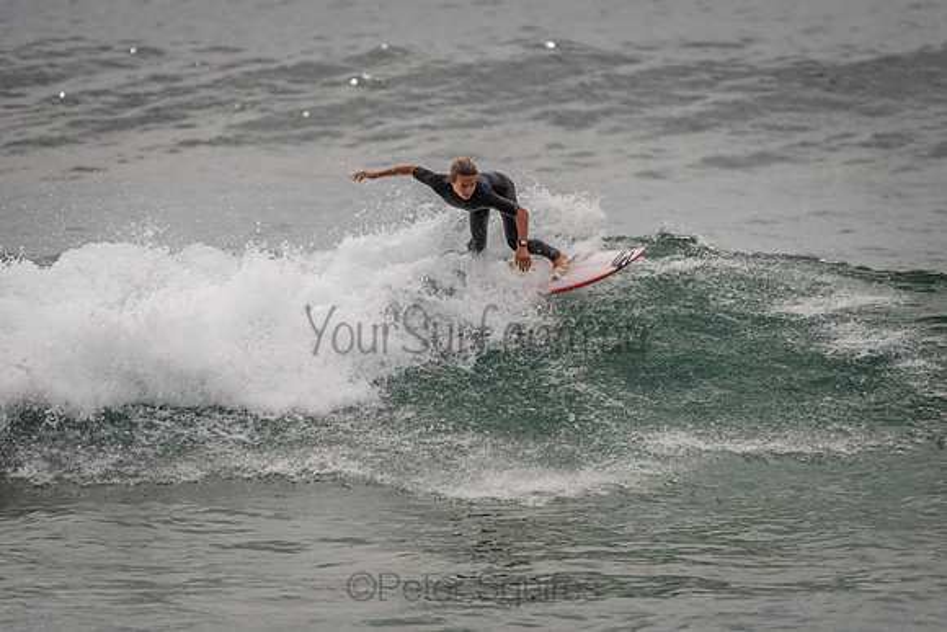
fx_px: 13155
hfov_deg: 4.1
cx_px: 474
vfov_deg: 2.8
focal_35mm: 500
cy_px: 316
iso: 140
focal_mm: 500
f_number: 5.6
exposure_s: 1/320
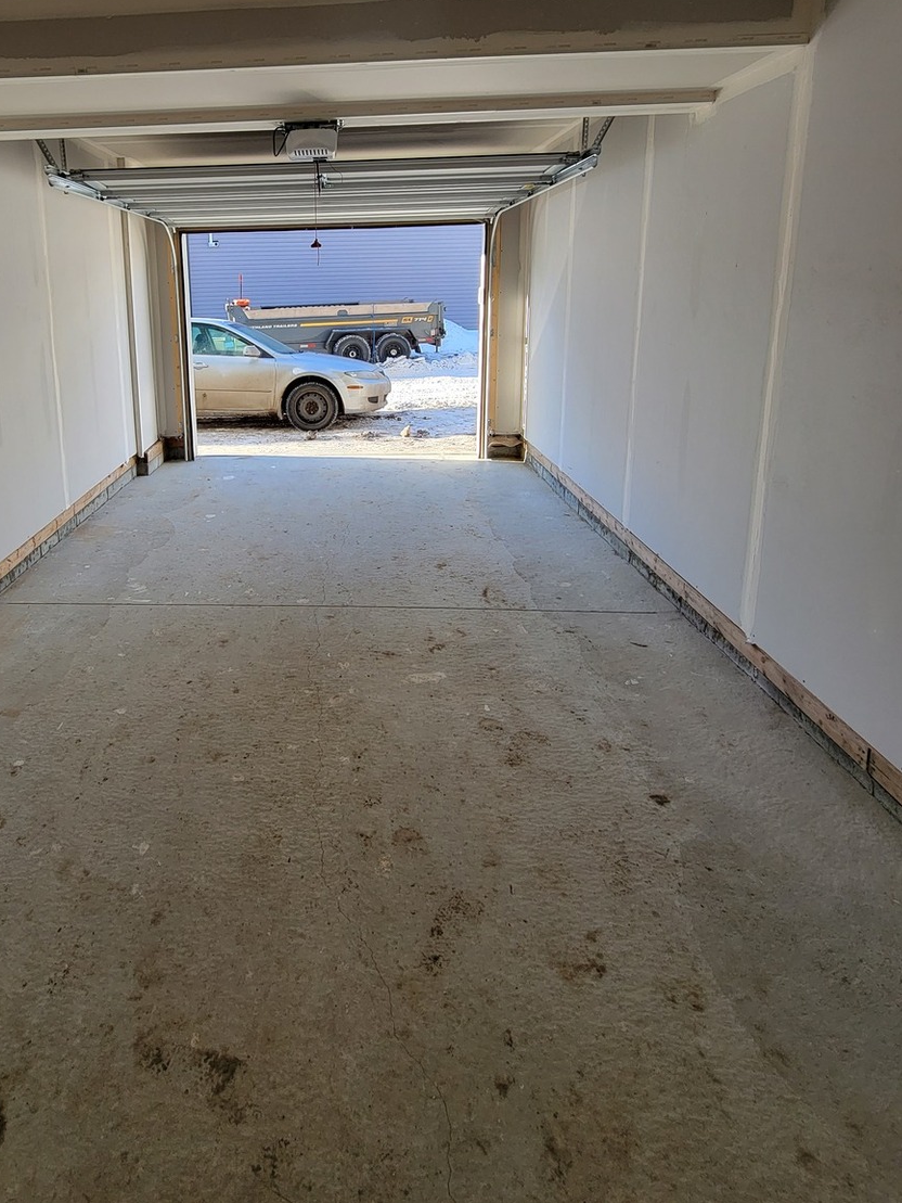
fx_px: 625
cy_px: 419
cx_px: 317
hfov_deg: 70.0
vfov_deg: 85.2
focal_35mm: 18
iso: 100
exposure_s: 1/120
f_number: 2.2
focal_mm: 2.2
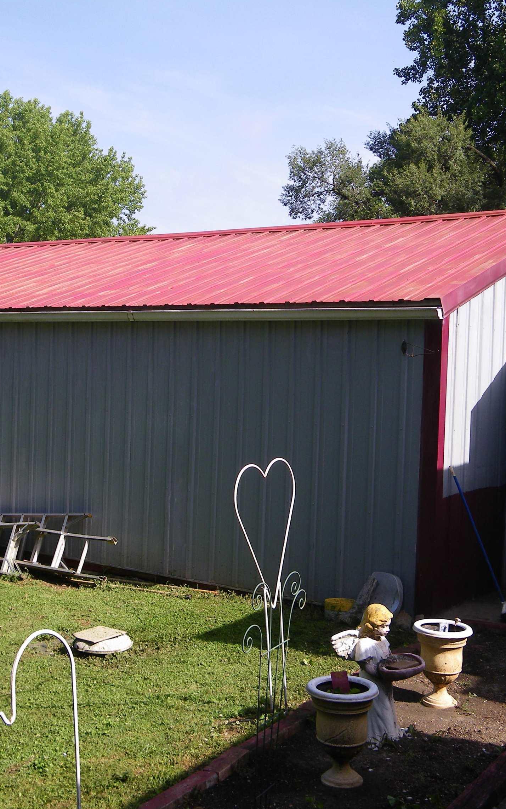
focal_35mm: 47
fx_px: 1037
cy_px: 404
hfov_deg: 27.4
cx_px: 216
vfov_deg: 42.6
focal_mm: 5.8
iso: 64
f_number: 2.8
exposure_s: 1/400
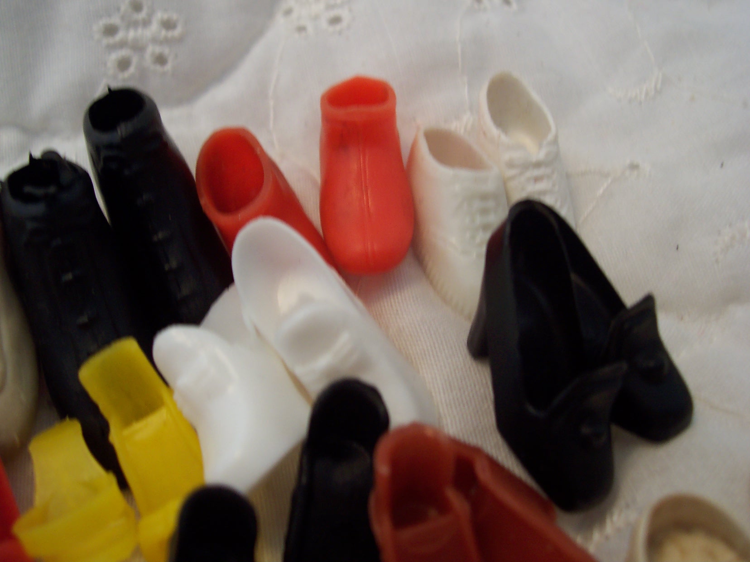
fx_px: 802
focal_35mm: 37
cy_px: 281
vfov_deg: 38.7
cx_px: 375
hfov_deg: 50.1
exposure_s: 1/30
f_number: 2.8
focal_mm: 5.6
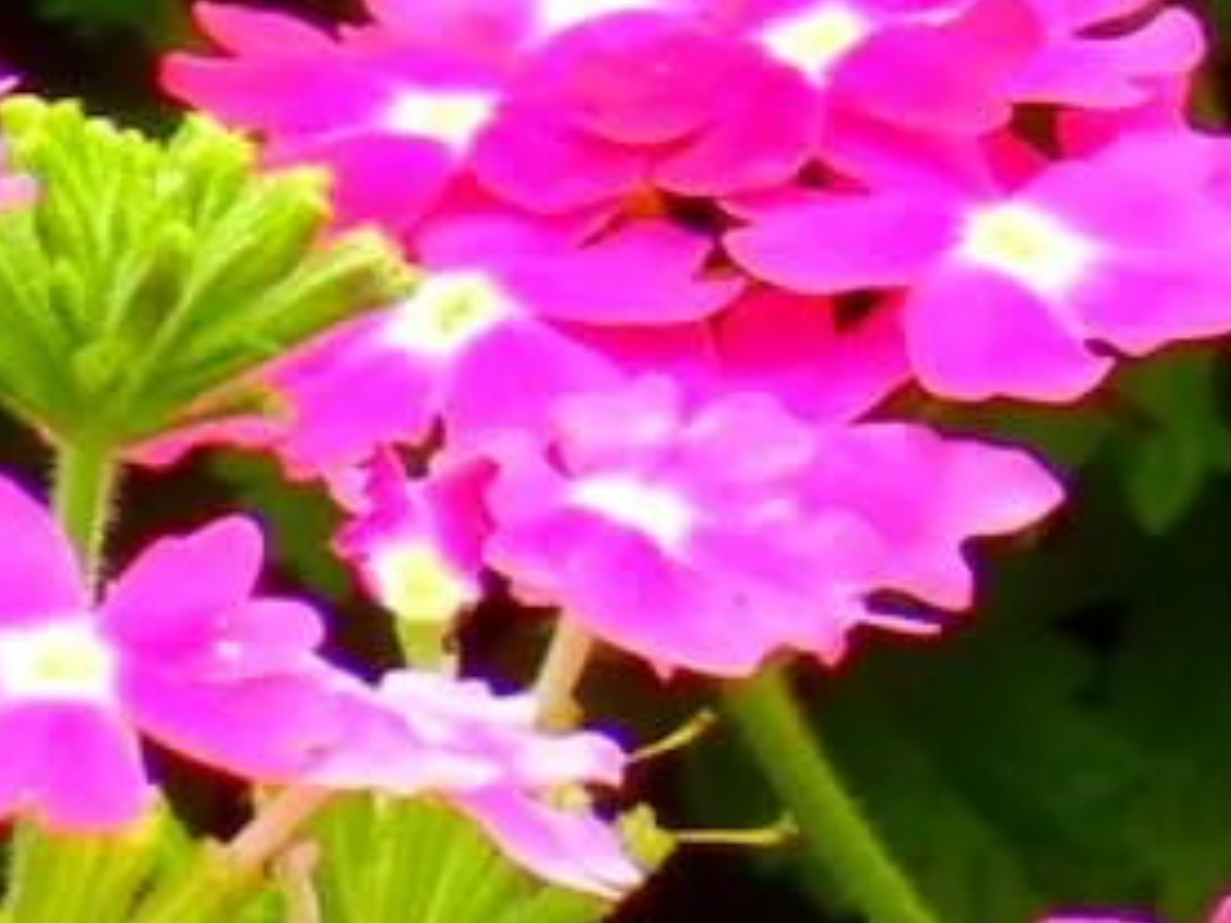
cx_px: 2047
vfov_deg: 1.5
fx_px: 34530
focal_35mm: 971
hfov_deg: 2.0
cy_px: 321
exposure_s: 1/91
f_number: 5.1
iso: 160
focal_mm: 47.2
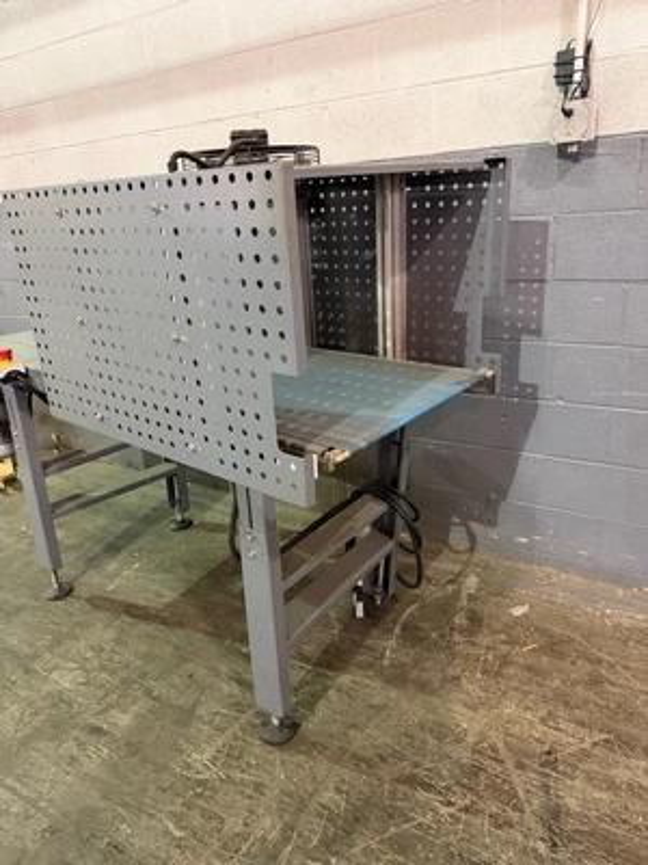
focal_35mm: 24
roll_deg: +6.0
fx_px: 599
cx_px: 324
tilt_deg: -22.0
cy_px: 432
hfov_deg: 56.8
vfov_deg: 71.6
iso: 640
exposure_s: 1/40
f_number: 1.78
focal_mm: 6.76
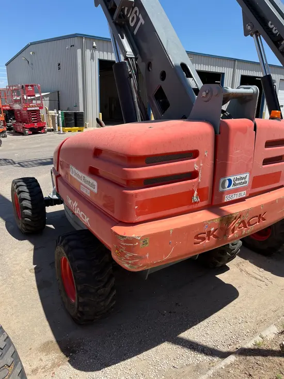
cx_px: 142
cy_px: 190
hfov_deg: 53.1
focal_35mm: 26
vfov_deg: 67.3
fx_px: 284
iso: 50
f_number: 1.6
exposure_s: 1/2513
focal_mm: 5.1
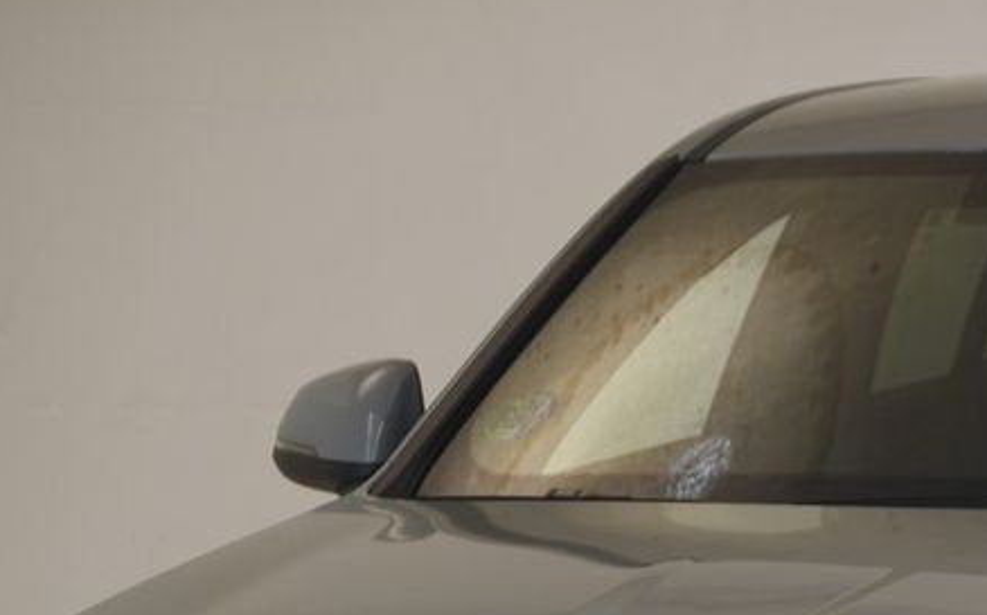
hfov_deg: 5.9
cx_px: 1109
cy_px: 872
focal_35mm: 355
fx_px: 9542
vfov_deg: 3.7
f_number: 4.2
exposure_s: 1/8
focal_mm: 85
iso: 100
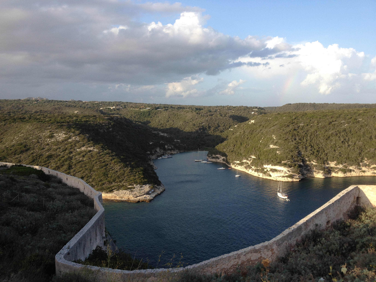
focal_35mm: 35
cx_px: 188
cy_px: 141
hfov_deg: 52.6
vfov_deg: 40.7
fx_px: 380
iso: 64
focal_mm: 4.28
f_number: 2.4
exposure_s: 1/642
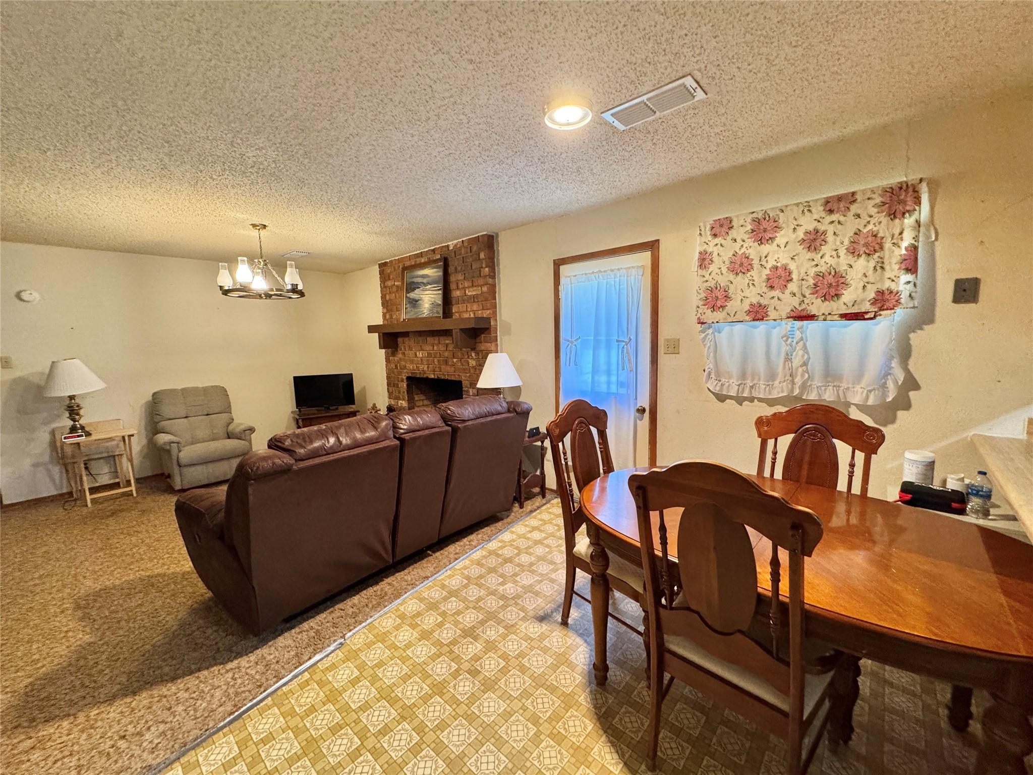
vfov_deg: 85.7
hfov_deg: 102.1
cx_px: 516
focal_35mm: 14
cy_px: 388
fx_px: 418
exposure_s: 1/60
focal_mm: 2.22
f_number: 2.2
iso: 400
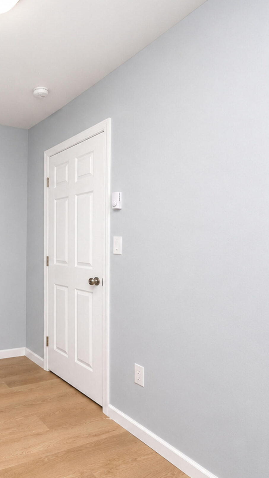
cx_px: 4
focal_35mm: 25
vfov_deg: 74.1
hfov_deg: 40.6
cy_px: 239
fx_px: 317
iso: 1600
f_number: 8
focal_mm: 10
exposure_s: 1/60
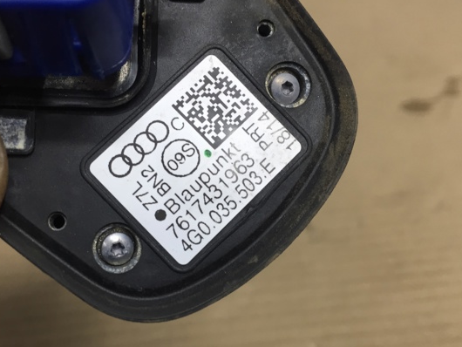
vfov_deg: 40.6
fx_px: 467
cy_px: 199
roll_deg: +4.8
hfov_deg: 52.4
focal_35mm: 35
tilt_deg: -37.8
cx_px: 196
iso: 32
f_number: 2.2
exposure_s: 1/33
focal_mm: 4.15
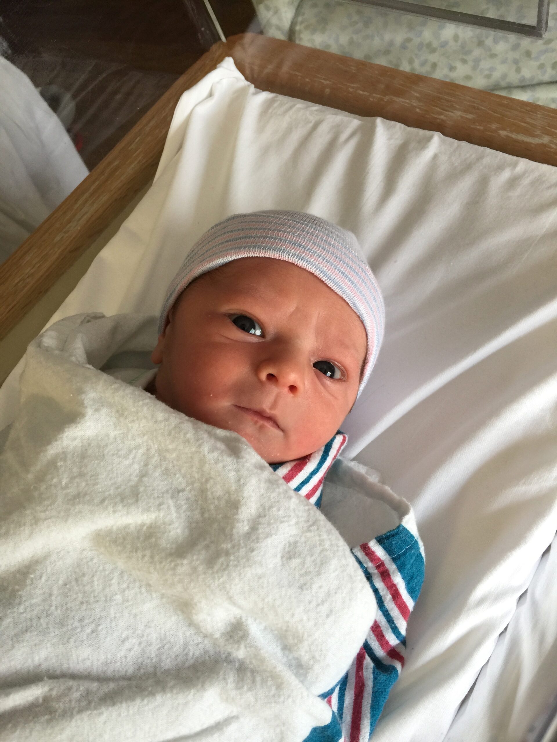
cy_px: 371
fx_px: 622
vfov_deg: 61.7
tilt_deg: -58.1
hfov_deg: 48.2
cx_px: 278
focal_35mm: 29
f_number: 2.2
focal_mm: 4.15
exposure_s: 1/15
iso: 40
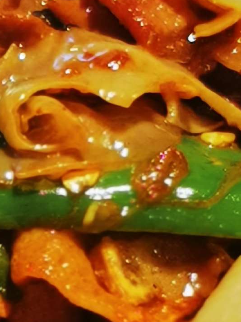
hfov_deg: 5.8
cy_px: 247
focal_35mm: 256
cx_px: -101
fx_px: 2379
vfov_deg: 7.7
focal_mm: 5.58
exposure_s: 1/100
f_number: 4
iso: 125
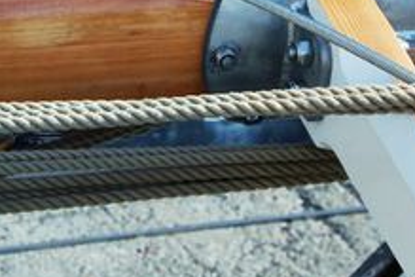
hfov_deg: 12.0
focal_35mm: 171
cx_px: 93
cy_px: -17
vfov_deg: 8.0
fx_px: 1971
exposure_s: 1/800
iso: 640
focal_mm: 50
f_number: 8
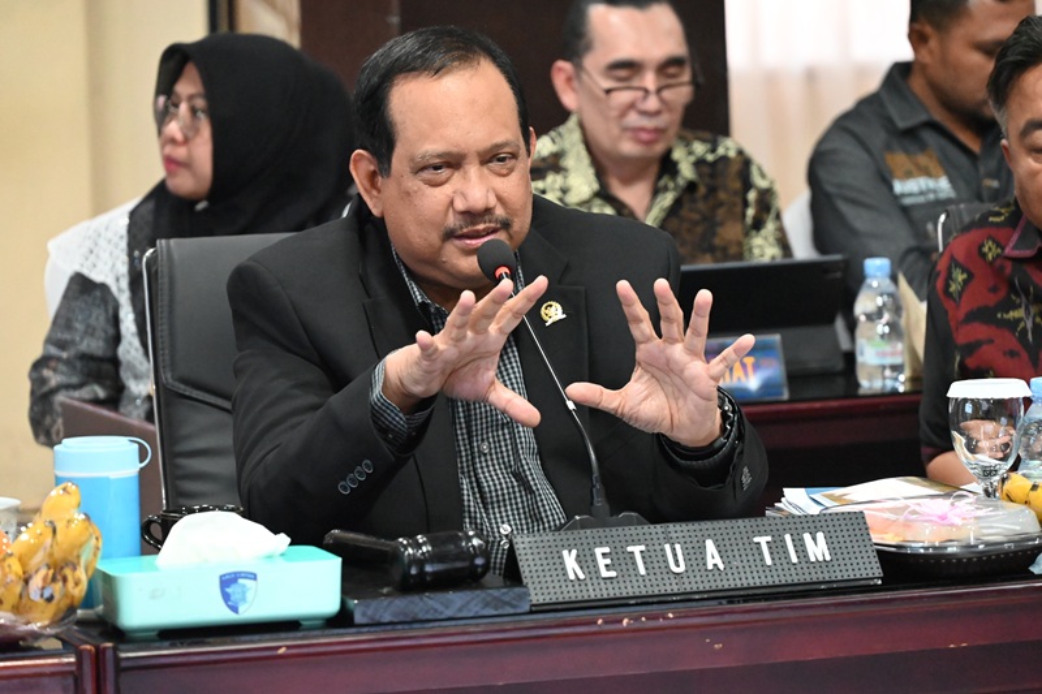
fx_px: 5787
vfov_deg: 6.9
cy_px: 347
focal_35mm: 200
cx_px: 521
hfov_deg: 10.3
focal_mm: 200
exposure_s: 1/125
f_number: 6.3
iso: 12800
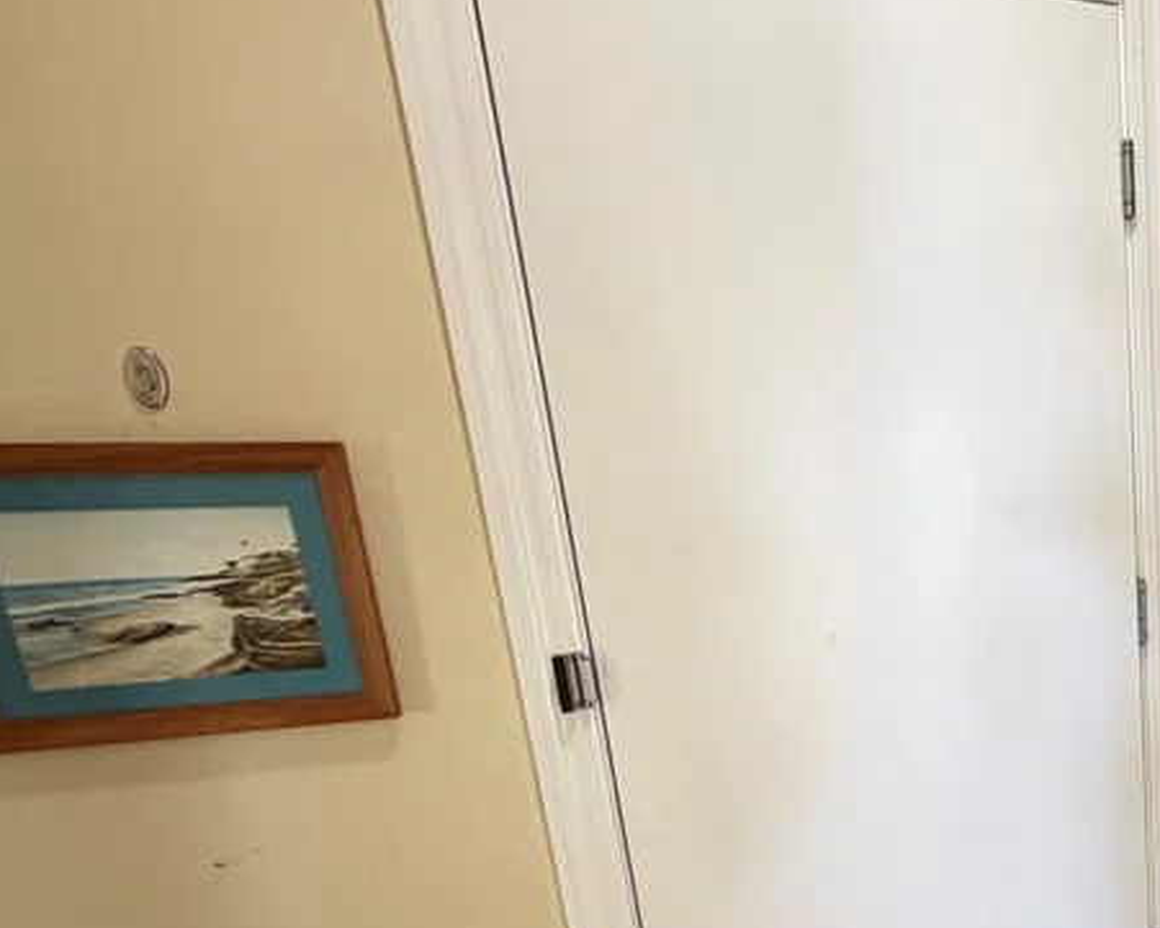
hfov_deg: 46.7
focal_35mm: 31
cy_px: 740
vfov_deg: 44.8
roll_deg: +1.7
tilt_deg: -16.6
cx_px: 1186
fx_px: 1065
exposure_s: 1/60
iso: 160
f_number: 2.2
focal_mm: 2.22
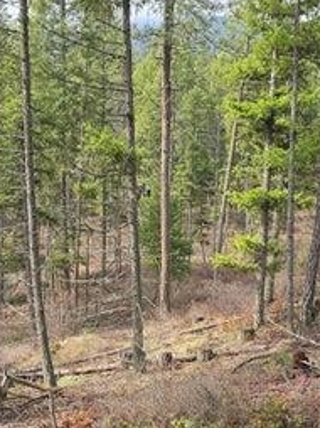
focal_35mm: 58
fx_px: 716
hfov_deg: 24.9
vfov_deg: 32.8
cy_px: 308
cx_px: 84
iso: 12
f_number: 1.7
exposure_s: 1/286
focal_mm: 6.3
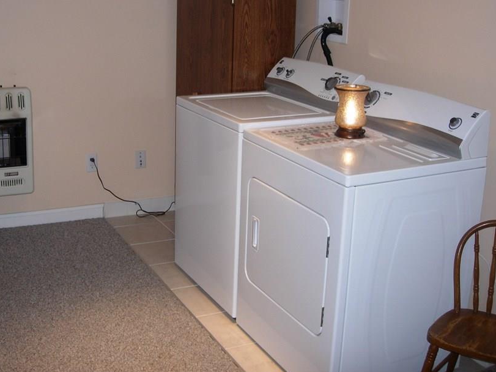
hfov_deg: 39.6
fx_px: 688
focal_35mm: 48
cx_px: 212
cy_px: 146
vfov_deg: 30.2
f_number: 2.8
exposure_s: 1/64
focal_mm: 7.8
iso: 79
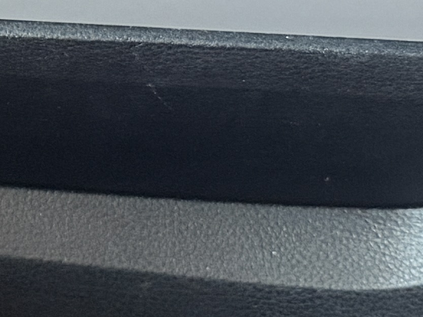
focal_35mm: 165
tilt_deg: -28.9
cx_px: -420
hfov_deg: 10.9
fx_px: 2016
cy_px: -191
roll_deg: +0.3
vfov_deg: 8.7
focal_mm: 6.76
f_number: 1.78
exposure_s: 1/60
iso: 500
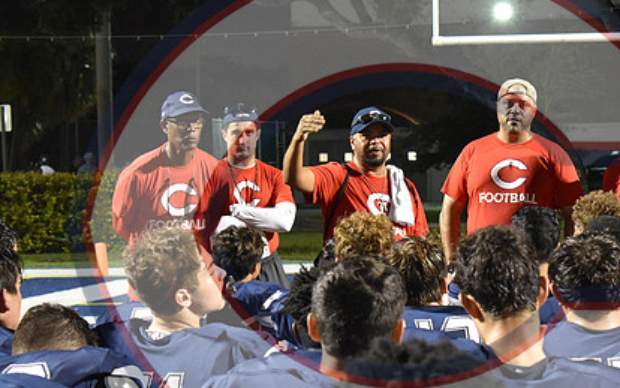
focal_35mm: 118
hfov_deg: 17.7
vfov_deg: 11.1
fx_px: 1990
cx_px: 395
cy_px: 225
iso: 5600
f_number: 5.6
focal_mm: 55
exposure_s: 1/60
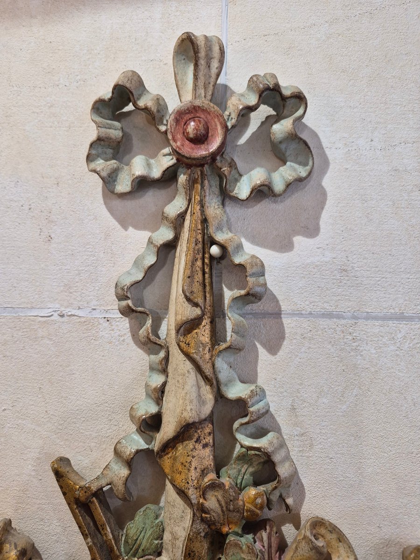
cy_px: 280
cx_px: 210
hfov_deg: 58.9
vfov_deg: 73.9
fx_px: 372
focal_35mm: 23
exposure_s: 1/100
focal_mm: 5.4
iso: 160
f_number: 1.8
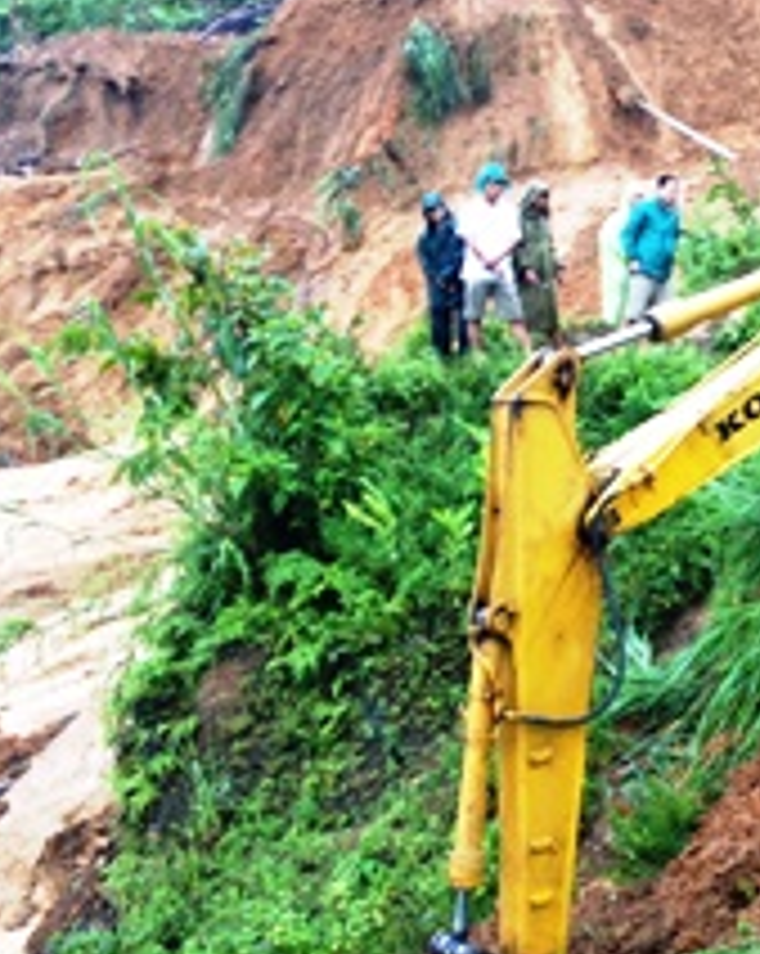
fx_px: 2226
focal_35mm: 79
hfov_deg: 18.4
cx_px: 904
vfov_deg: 24.2
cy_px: 533
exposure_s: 1/60
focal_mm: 4.28
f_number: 2.4
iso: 64
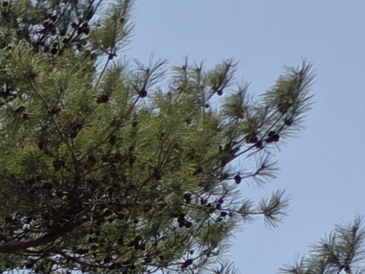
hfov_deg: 9.8
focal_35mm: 153
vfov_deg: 8.0
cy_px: 887
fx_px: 1614
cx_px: -726
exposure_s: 1/4771
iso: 80
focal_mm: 5.4
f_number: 1.8
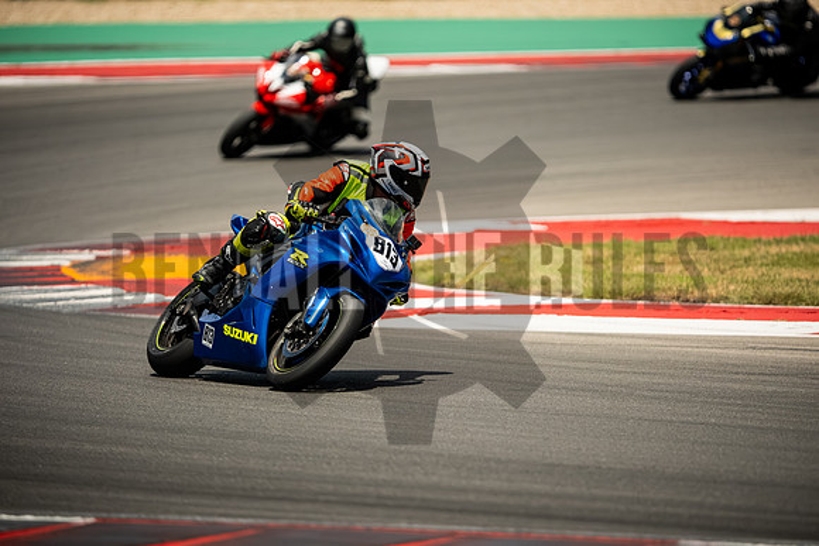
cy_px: 273
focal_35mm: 300
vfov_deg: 4.6
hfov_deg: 6.9
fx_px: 6826
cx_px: 410
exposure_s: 1/2000
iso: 1600
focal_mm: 200
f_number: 2
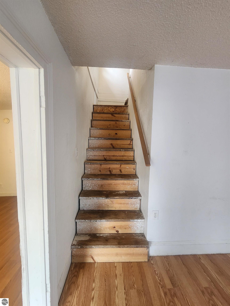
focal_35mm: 13
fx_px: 115
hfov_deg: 89.9
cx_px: 115
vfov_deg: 106.2
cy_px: 153
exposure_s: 1/60
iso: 320
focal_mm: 2.2
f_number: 2.2
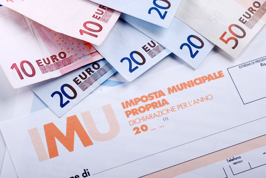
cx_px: 133
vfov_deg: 10.2
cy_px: 89
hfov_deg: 15.2
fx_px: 999
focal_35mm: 135
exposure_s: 1/125
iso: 100
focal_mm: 90
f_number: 11
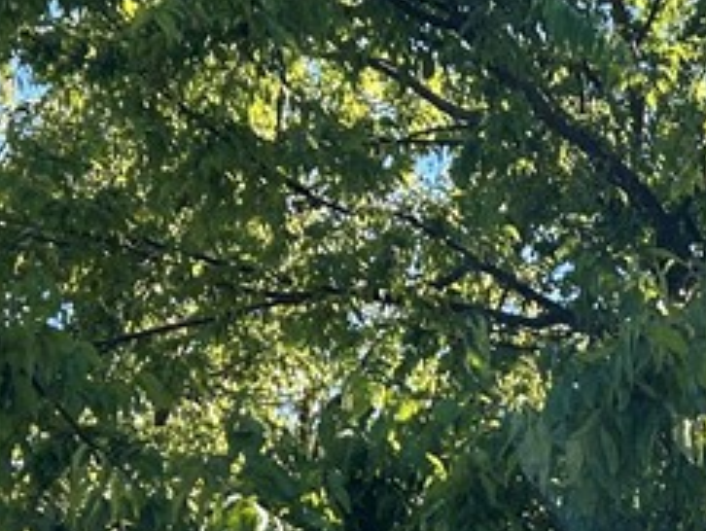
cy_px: 572
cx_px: 694
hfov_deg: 17.5
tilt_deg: +15.0
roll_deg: +2.3
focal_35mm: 110
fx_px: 2246
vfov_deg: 13.2
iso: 50
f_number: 1.5
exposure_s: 1/1326
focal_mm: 5.7
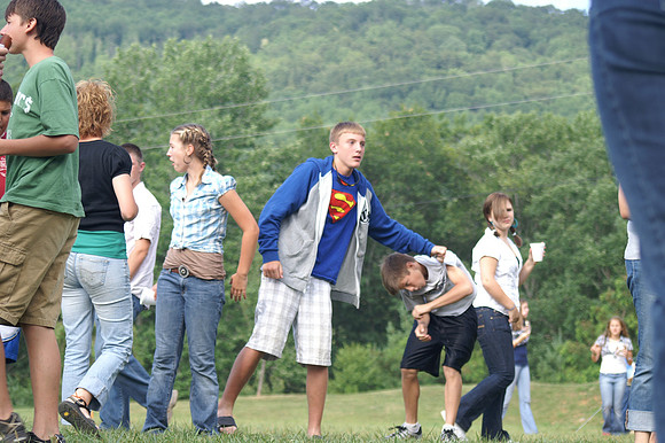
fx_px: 1938
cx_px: 332
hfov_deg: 19.5
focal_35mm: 105
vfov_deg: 13.0
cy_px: 222
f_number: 5
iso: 100
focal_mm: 70
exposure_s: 1/250
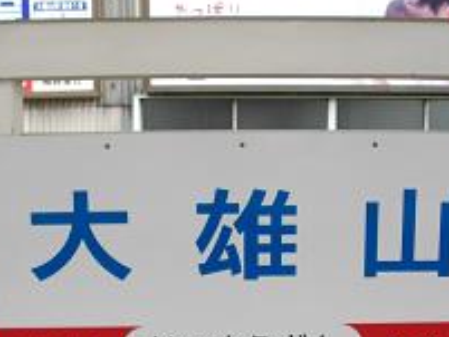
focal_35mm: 62
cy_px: 299
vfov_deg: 23.1
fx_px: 805
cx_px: 231
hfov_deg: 31.2
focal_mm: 5.7
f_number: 2.9
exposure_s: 1/160
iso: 100
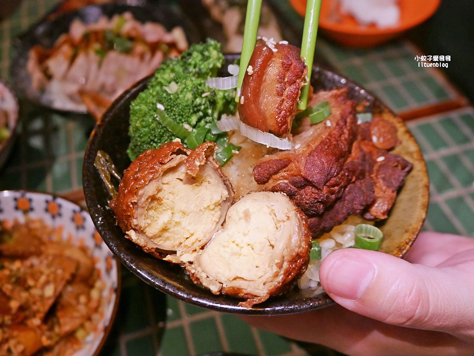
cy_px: 178
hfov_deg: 51.3
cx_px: 237
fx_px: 493
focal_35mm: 36
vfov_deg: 39.7
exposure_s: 1/60
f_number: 4.2
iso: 1600
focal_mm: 18
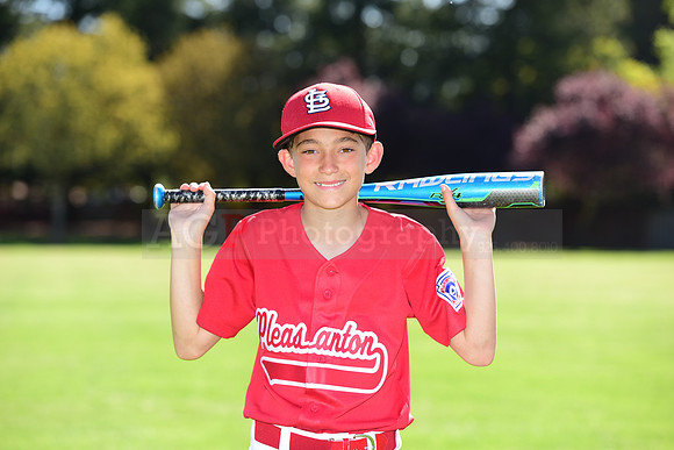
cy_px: 225
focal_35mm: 150
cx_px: 337
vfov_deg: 9.2
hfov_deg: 13.7
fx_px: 2809
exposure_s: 1/320
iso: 125
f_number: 4.5
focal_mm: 150
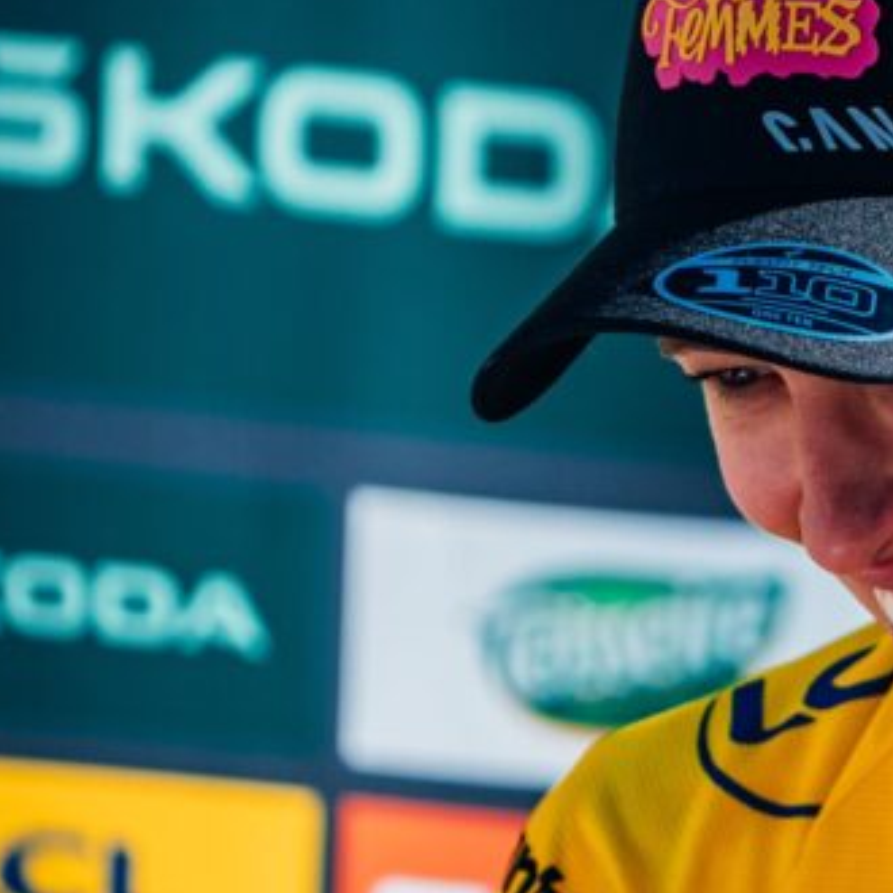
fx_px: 22065
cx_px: 939
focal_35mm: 756
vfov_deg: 2.3
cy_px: 360
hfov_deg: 2.3
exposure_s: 1/2000
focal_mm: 391
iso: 250
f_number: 6.3
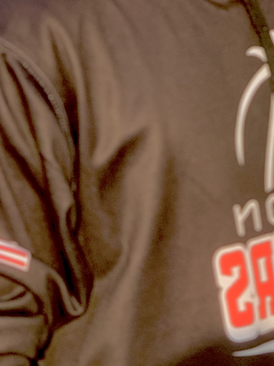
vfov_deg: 9.8
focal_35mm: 200
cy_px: -67
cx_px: 210
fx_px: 2111
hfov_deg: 7.4
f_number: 2.4
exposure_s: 1/533
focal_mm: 6
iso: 16
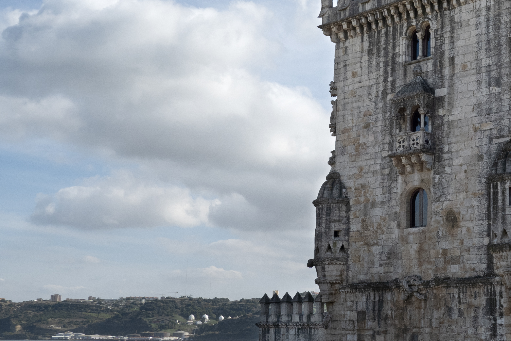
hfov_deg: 30.0
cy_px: 136
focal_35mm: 65
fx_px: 923
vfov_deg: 20.9
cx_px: 429
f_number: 5.6
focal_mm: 11.29
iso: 100
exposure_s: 1/640
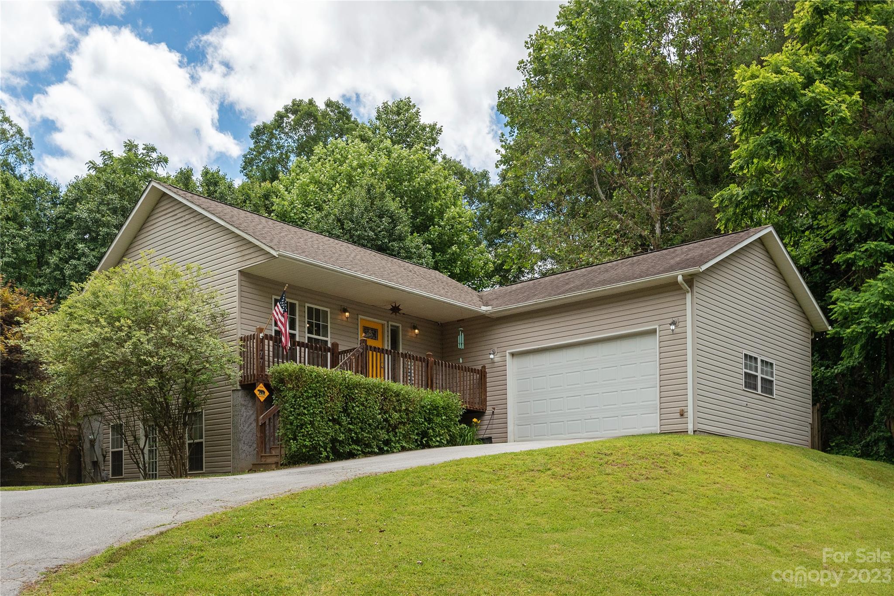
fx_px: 795
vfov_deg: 41.1
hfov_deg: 58.7
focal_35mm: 32
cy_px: 298
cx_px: 447
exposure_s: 1/2000
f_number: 7.1
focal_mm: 32
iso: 320
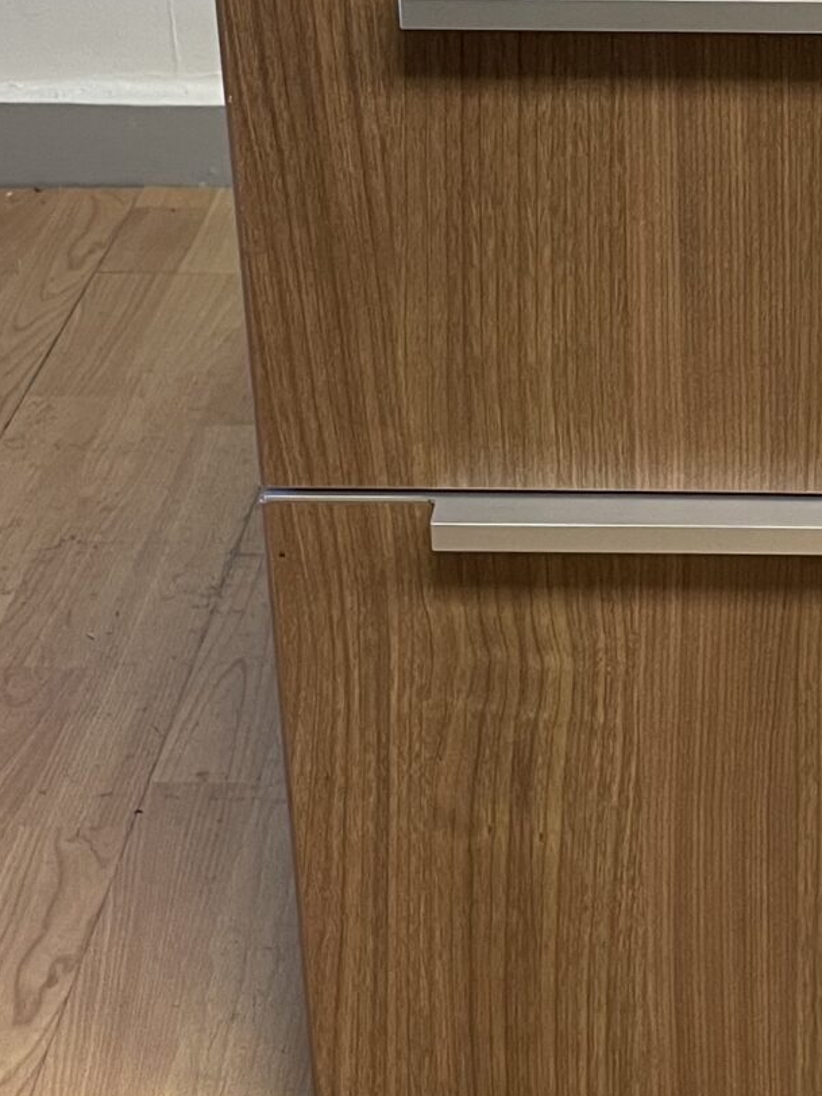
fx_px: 2596
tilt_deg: -23.4
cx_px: 771
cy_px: 117
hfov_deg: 17.7
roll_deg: +0.5
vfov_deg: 23.2
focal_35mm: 82
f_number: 1.6
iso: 80
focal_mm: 4.2
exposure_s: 1/60
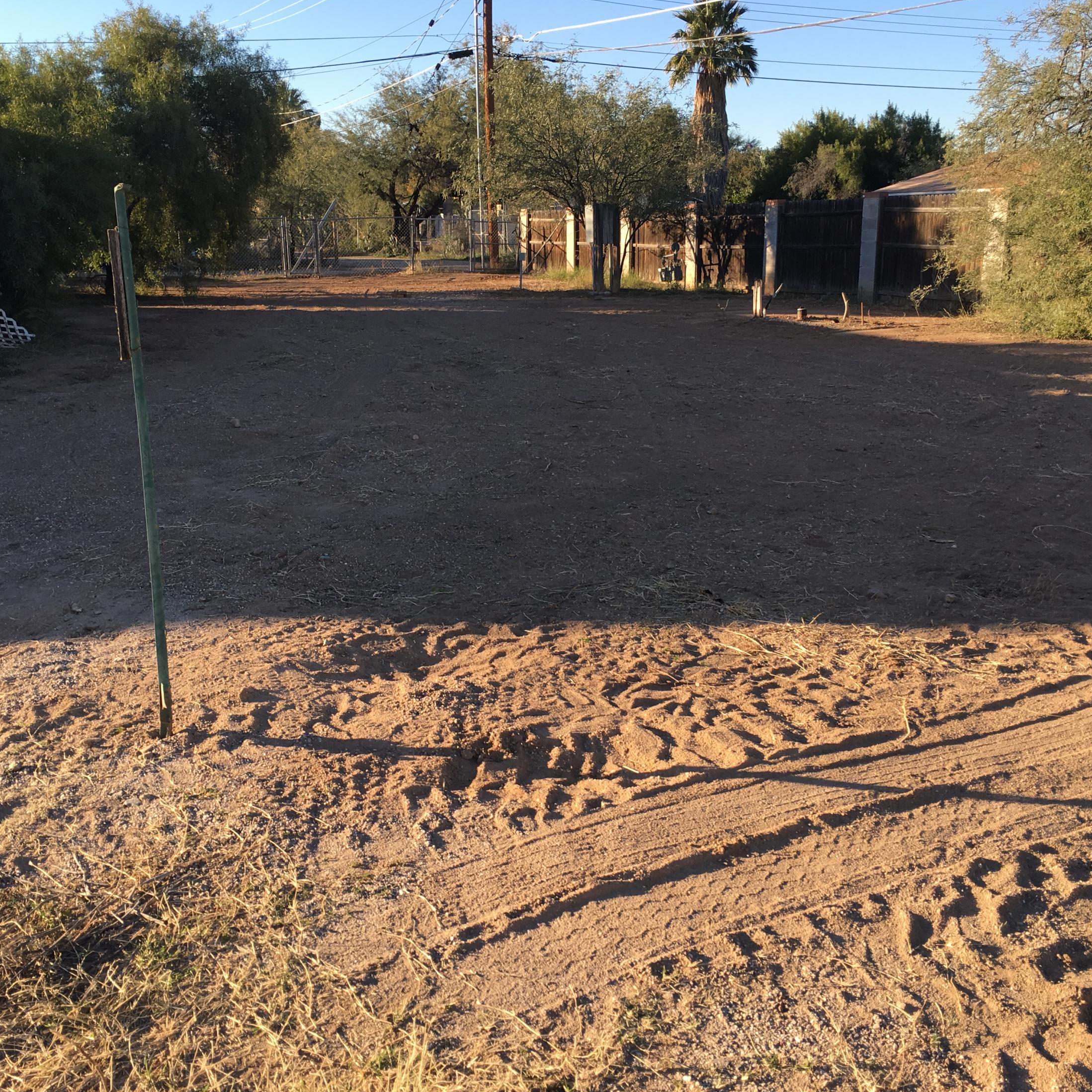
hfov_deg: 47.2
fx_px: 1249
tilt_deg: -12.8
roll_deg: +0.3
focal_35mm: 35
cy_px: 541
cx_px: 515
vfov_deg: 47.2
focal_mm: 4.15
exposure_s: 1/463
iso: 25
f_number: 2.2
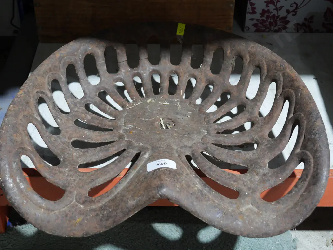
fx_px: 520
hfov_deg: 35.5
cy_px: 125
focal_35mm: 54
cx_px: 166
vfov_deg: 27.1
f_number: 5.3
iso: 1600
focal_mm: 27
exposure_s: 1/60
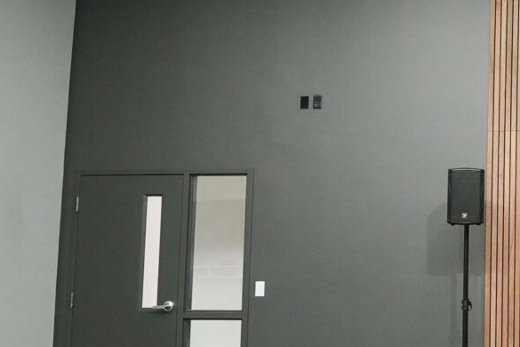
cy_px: 126
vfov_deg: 19.4
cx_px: 758
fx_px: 1011
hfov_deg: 23.6
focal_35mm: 70
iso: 1600
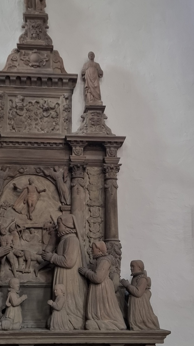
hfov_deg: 24.9
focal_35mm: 48
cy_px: 204
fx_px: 439
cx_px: 83
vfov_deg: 42.7
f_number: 1.8
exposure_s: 1/50
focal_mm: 6.7
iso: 200
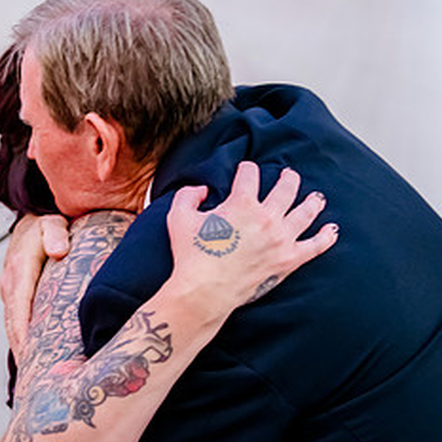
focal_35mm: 82
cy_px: 158
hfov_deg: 21.0
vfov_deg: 21.1
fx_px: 1185
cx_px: 107
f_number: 2.8
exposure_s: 1/100
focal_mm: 38
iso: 4000
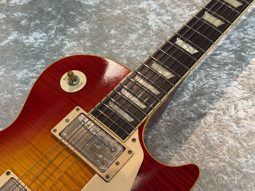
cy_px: 96
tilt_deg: -60.9
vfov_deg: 30.3
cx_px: 128
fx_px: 354
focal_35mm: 48
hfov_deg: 39.7
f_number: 1.78
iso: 125
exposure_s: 1/60
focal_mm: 6.76
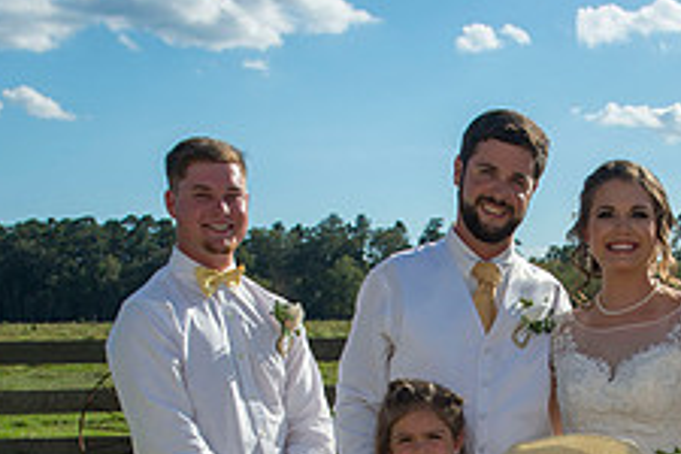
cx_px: 518
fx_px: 1513
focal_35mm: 80
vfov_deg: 16.3
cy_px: 560
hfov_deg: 25.0
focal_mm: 31
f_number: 6.3
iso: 200
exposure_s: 1/1250
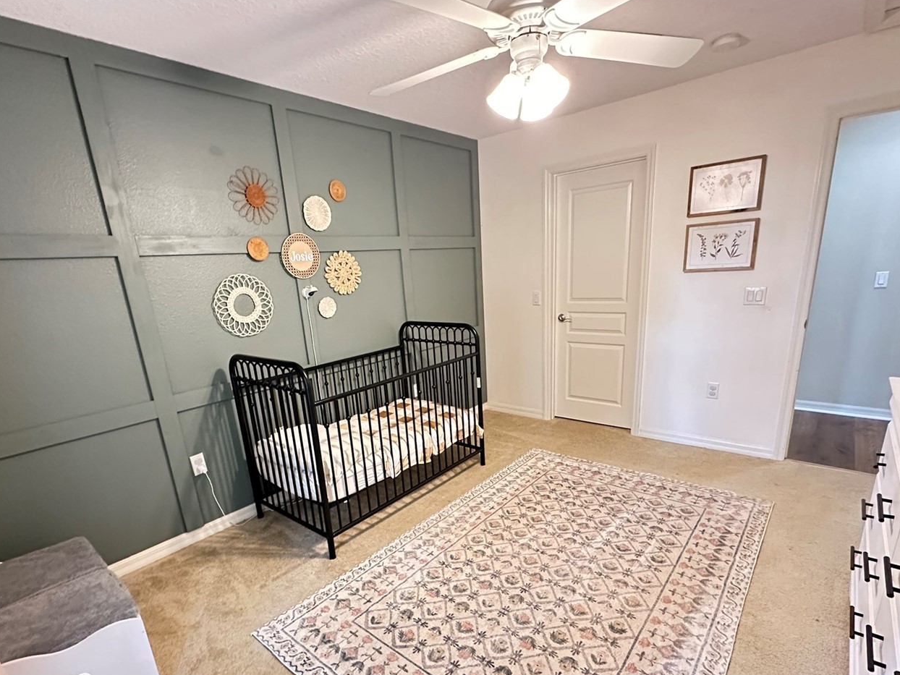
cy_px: 402
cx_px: 442
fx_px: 468
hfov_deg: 87.7
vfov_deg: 70.9
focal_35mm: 18
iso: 800
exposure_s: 1/40
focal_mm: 2.22
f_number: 2.2
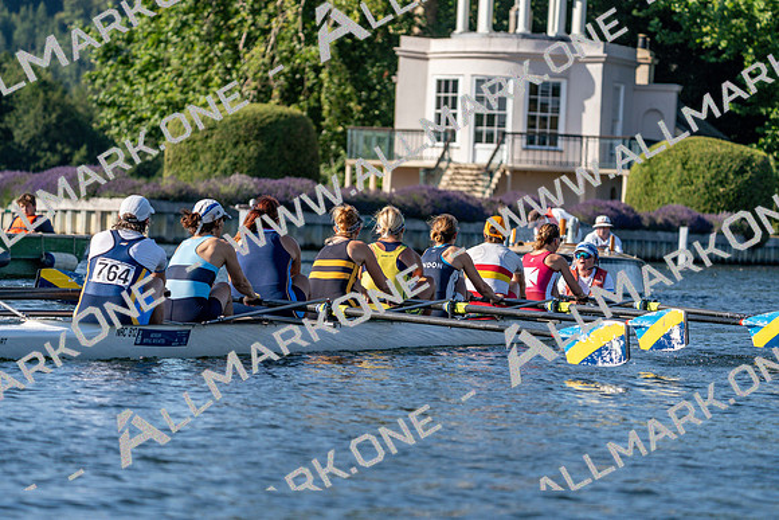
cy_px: 260
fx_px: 4329
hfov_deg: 10.3
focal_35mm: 200
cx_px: 390
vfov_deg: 6.9
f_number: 5.6
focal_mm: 200
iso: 250
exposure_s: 1/1600
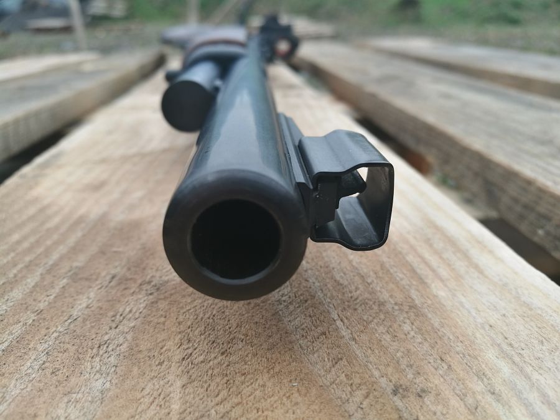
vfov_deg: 51.4
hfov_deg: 65.3
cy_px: 210
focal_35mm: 27
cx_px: 280
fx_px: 437
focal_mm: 4.5
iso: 80
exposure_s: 1/60
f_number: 2.2
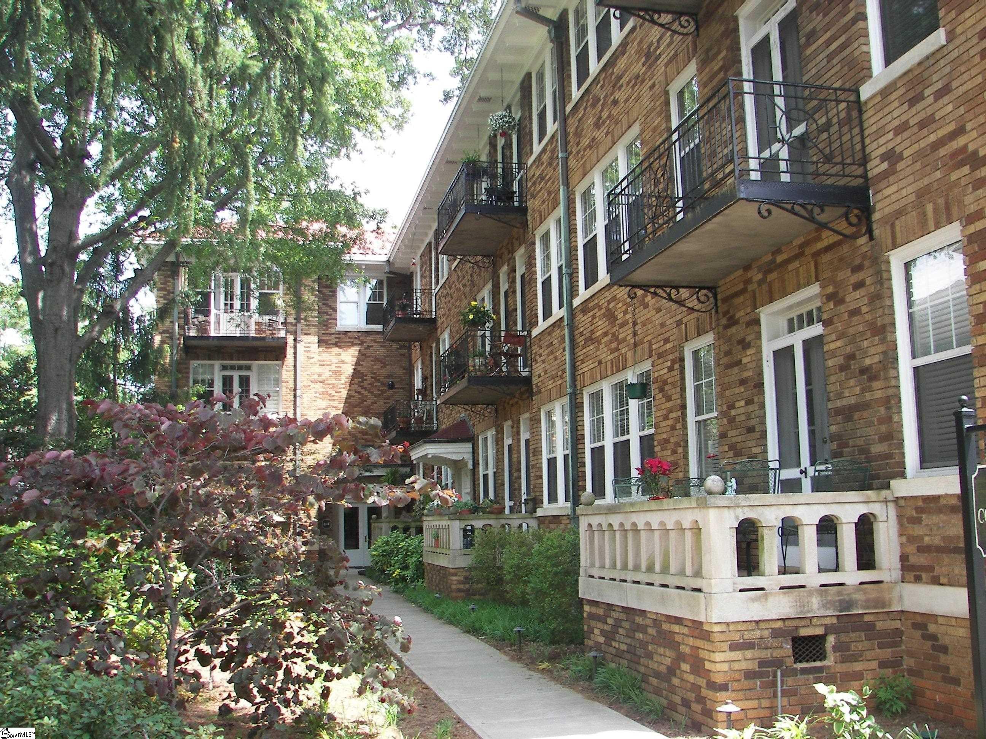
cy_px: 370
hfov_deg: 51.4
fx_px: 1025
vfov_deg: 39.7
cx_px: 493
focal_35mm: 36
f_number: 2.8
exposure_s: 1/100
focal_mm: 6
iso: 50
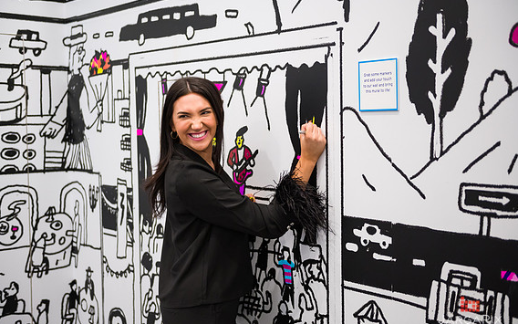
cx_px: 261
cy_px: 168
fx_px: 734
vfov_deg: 24.9
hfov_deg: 38.9
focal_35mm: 52
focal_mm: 50
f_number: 3.2
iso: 1600
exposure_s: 1/100
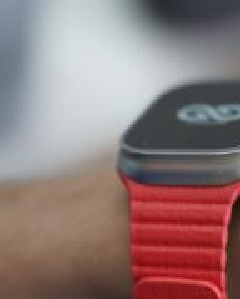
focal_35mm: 157
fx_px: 1389
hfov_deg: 9.8
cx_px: 233
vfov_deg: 12.2
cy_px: 213
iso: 1600
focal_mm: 75
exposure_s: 1/80
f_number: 3.2
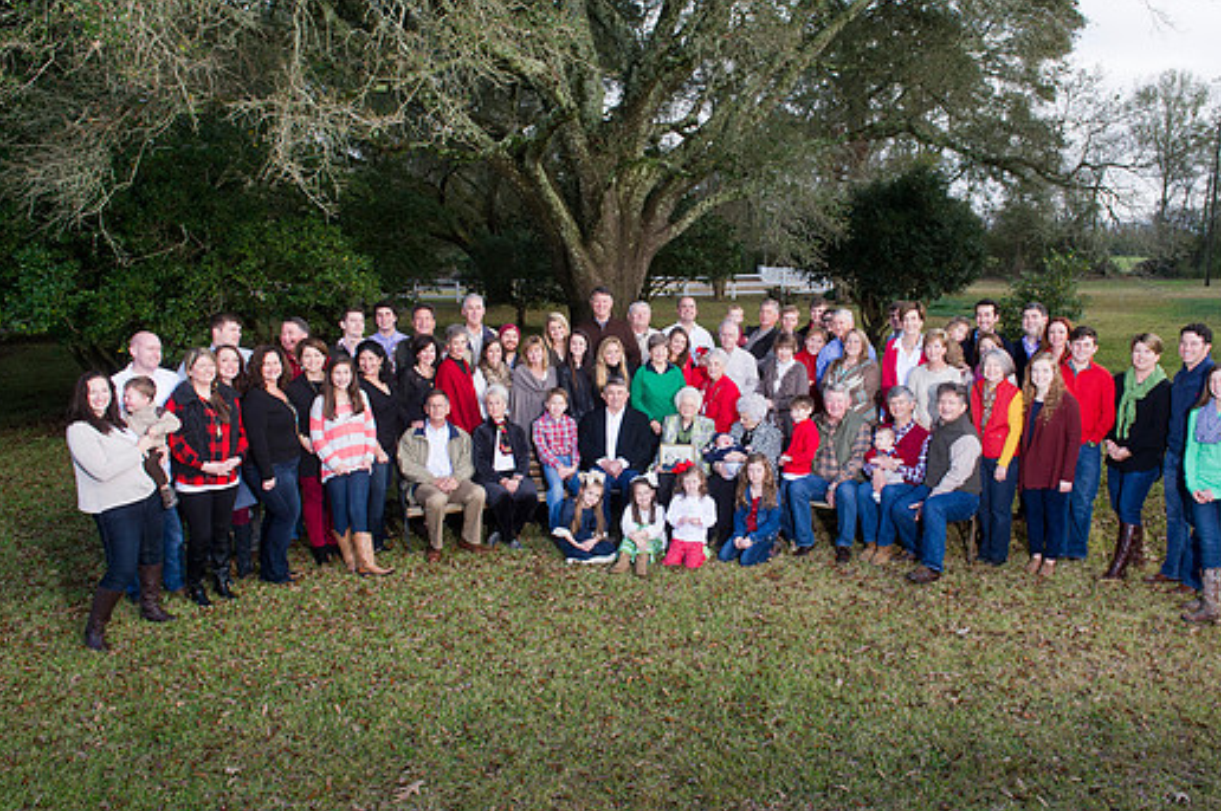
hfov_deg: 67.3
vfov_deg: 47.8
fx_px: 915
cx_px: 670
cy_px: 374
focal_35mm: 27
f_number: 8
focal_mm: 24
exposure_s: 1/320
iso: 1000
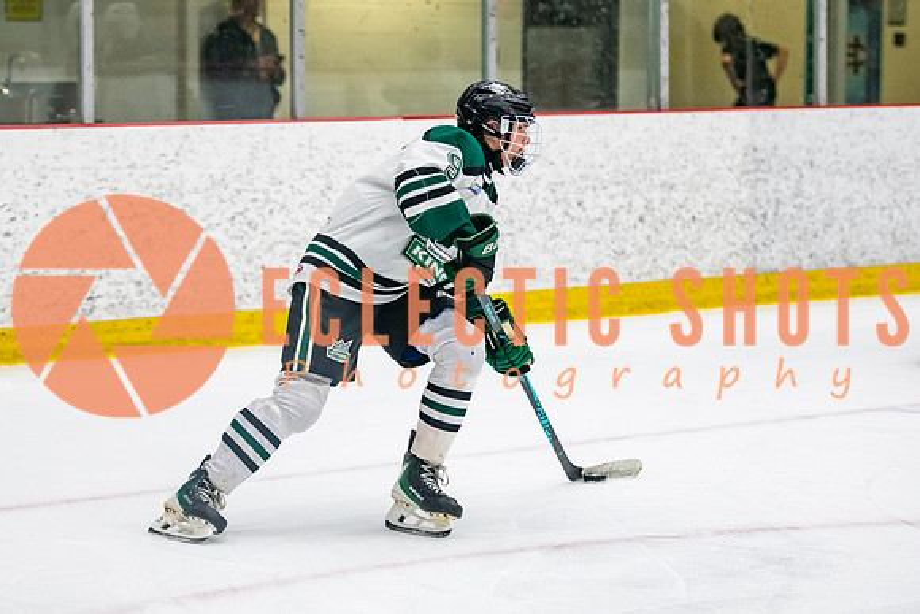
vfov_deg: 9.8
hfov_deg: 14.6
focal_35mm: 140
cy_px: 312
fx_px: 3584
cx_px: 373
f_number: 3.2
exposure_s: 1/640
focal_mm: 98
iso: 2000
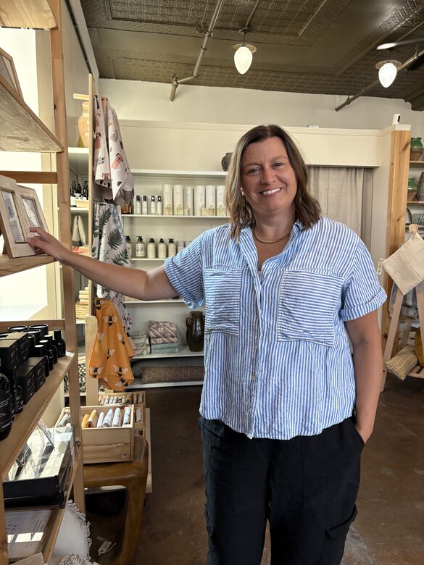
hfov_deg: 53.1
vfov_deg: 67.3
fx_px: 425
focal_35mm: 26
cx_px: 212
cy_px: 282
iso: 125
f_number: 1.6
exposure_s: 1/133
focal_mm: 5.96
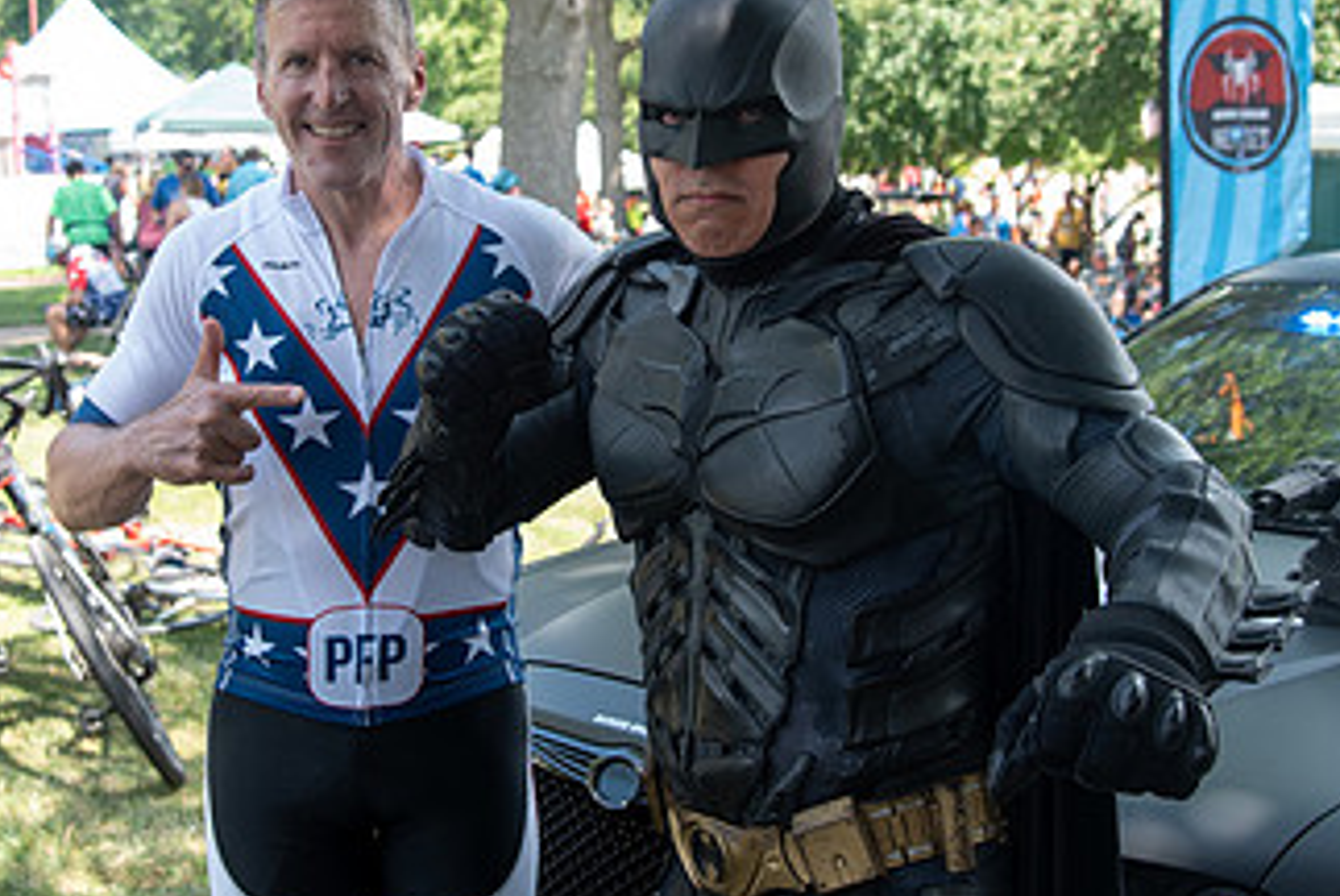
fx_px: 2273
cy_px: 330
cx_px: 523
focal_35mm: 61
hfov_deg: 32.7
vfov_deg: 22.2
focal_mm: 34
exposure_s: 1/160
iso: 200
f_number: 4.5
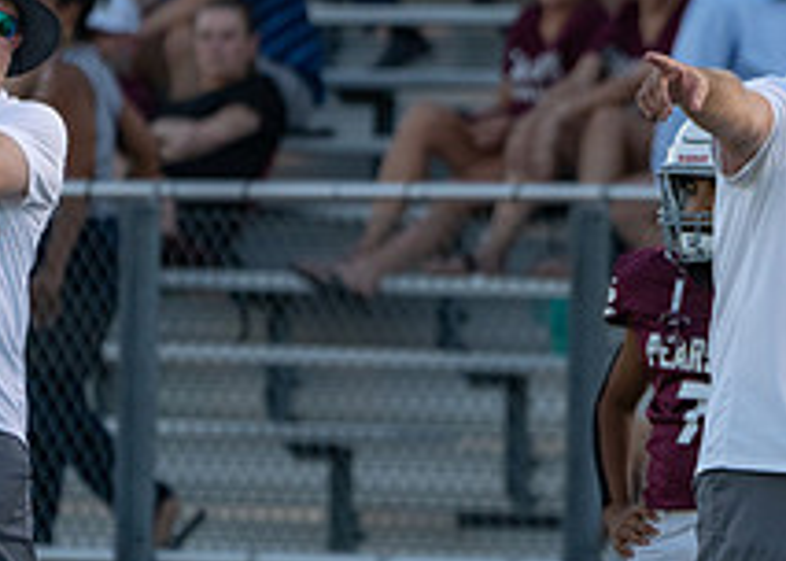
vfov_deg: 1.3
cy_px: 310
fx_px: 25574
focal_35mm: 1146
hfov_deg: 1.8
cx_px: 852
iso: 1600
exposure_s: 1/1000
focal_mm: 400
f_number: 5.6
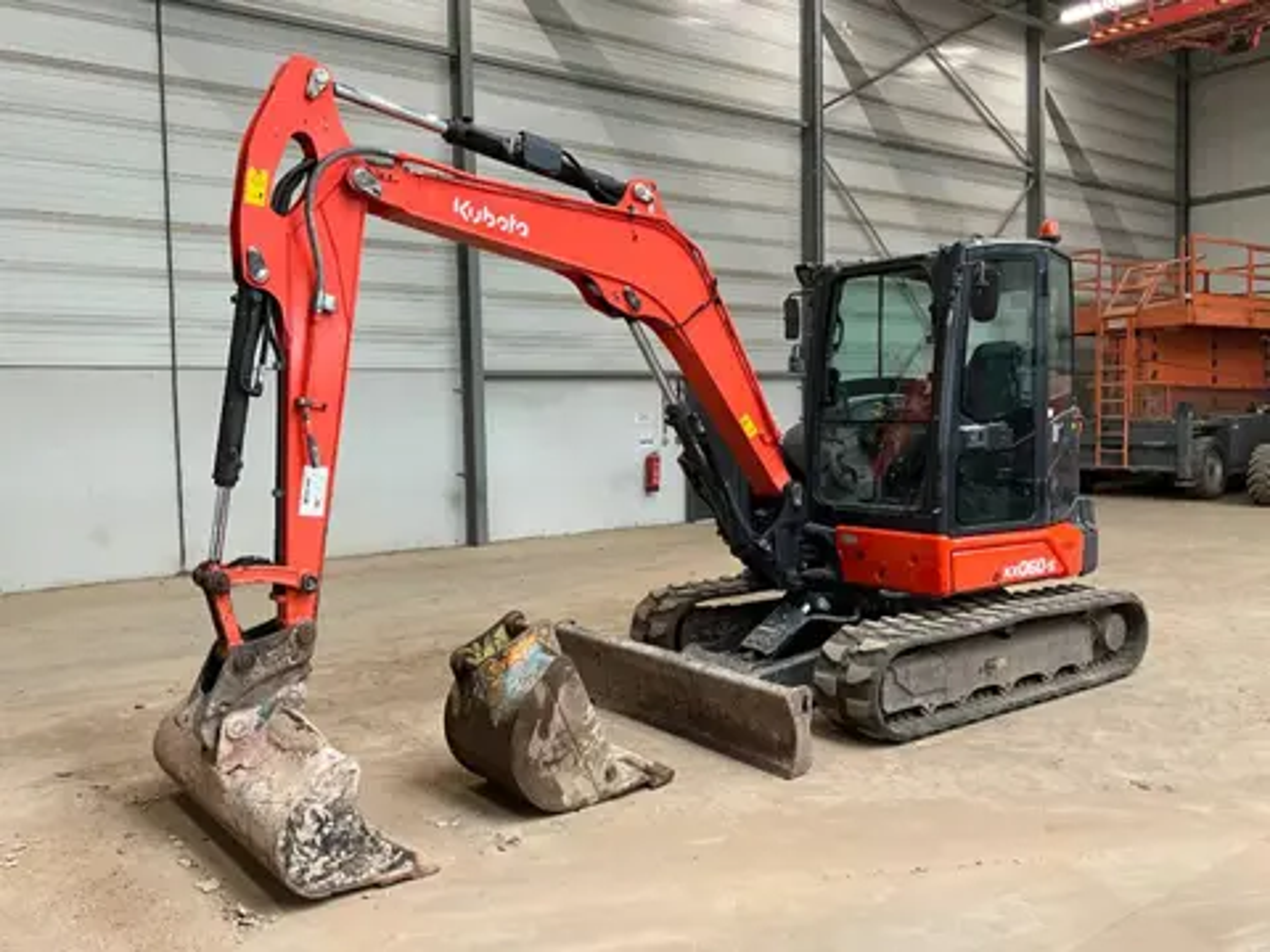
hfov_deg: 61.7
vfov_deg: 48.2
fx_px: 1064
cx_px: 635
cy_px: 476
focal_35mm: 29
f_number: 1.8
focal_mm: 3
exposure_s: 1/60
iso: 100
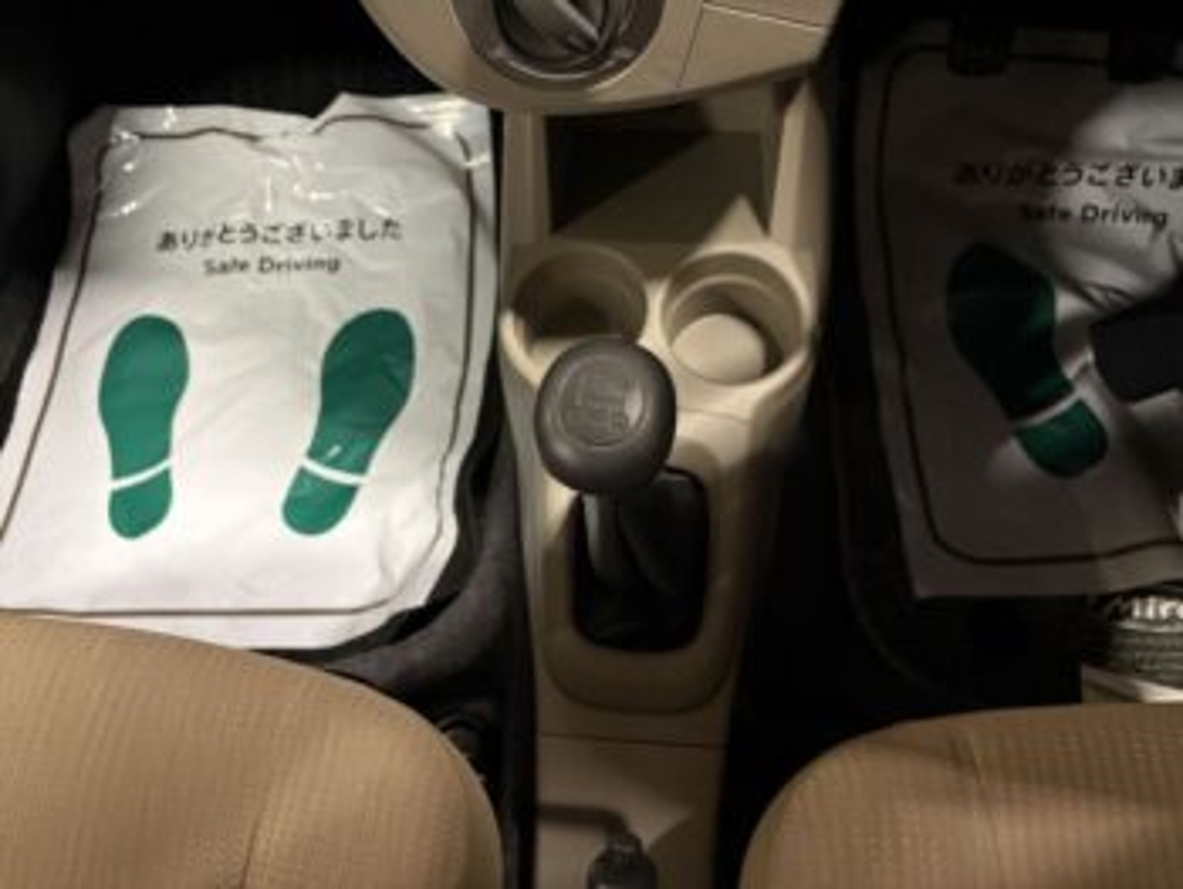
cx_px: 592
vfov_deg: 53.1
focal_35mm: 26
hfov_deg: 67.3
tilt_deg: -66.1
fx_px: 889
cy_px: 444
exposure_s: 1/25
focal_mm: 5.96
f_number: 1.6
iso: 500
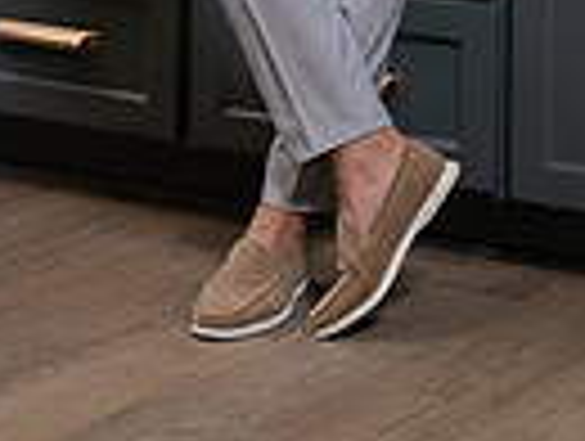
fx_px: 2811
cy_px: -518
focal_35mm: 166
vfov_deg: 8.4
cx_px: 333
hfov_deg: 11.9
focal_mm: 50
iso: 100
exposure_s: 1/160
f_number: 2.8
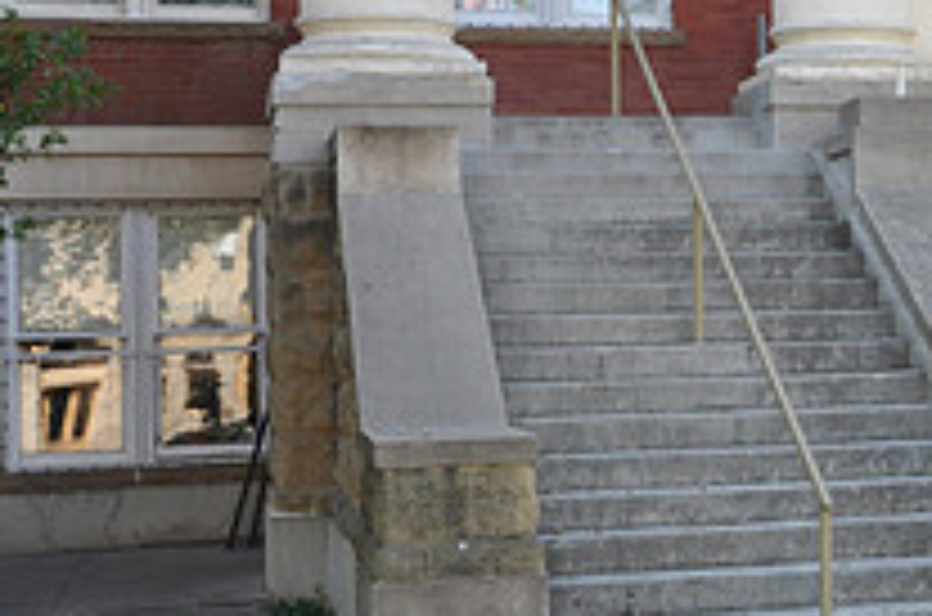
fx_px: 2283
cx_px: 1193
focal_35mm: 88
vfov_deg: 15.4
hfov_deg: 21.1
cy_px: 232
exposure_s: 1/100
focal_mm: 21
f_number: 5
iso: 400
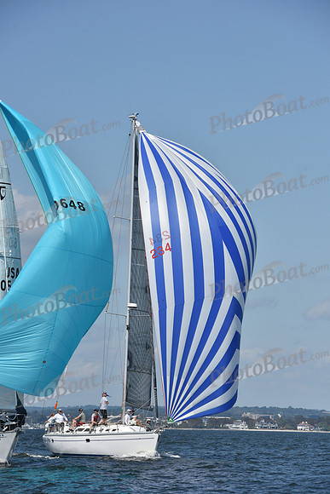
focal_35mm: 180
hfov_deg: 7.6
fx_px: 2473
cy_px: 247
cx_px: 165
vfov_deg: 11.4
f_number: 10
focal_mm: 180
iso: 320
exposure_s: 1/1250
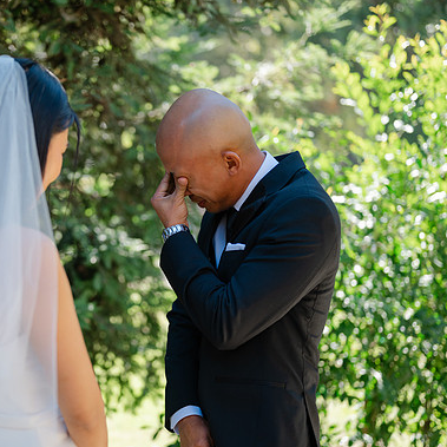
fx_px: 950
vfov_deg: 26.5
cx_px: 119
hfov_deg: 26.2
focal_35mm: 65
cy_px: 221
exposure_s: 1/800
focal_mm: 50
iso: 100
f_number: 1.8
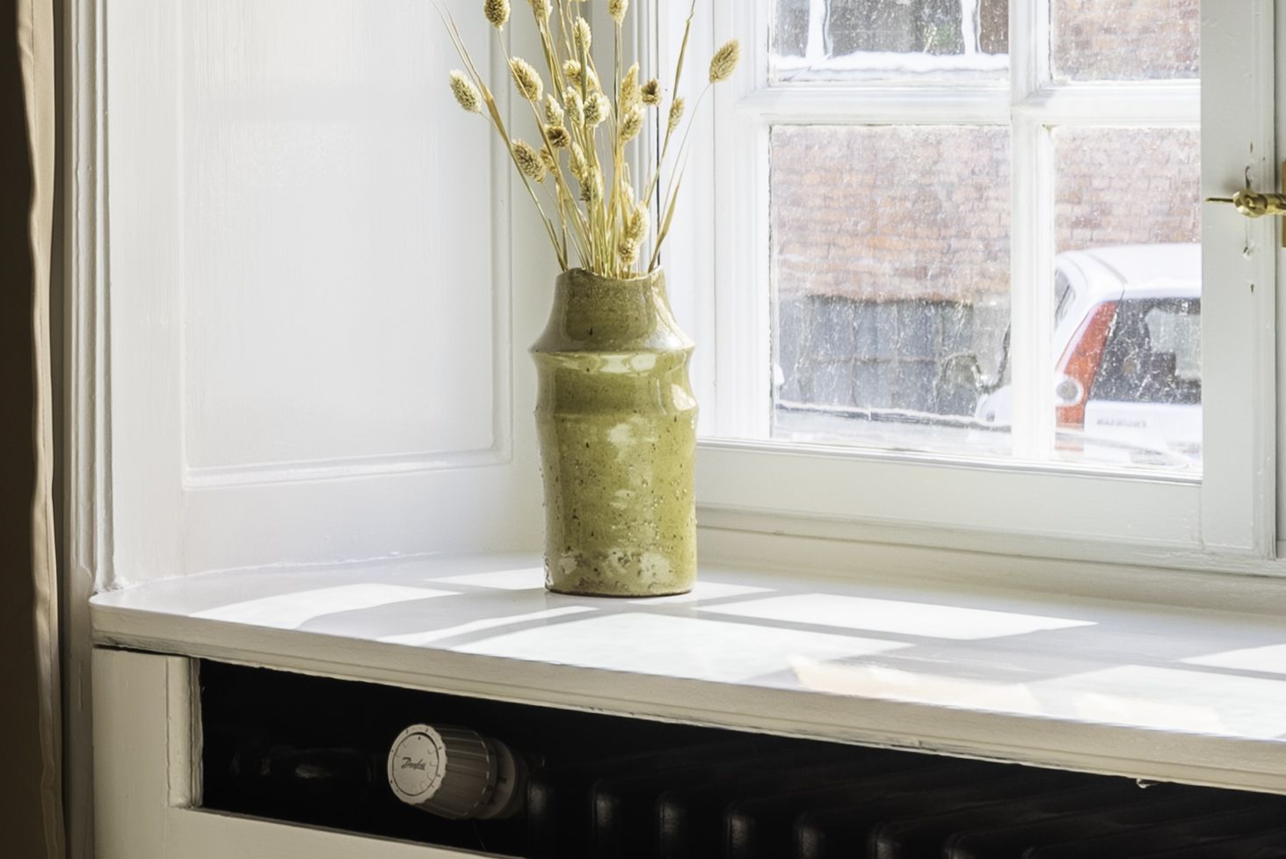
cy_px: 95
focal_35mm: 143
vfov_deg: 9.6
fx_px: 5111
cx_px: -404
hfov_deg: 13.8
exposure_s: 1/60
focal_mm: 35
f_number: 11
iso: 100
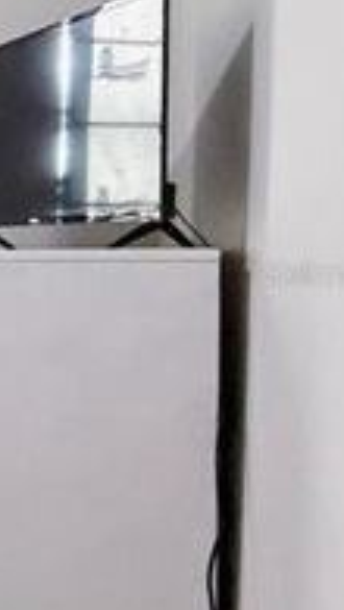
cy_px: 272
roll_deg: +0.2
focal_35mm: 55
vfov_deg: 37.8
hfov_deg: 11.3
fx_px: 890
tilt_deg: -0.8
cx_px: -708
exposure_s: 1/60
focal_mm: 2.22
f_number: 2.2
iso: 320
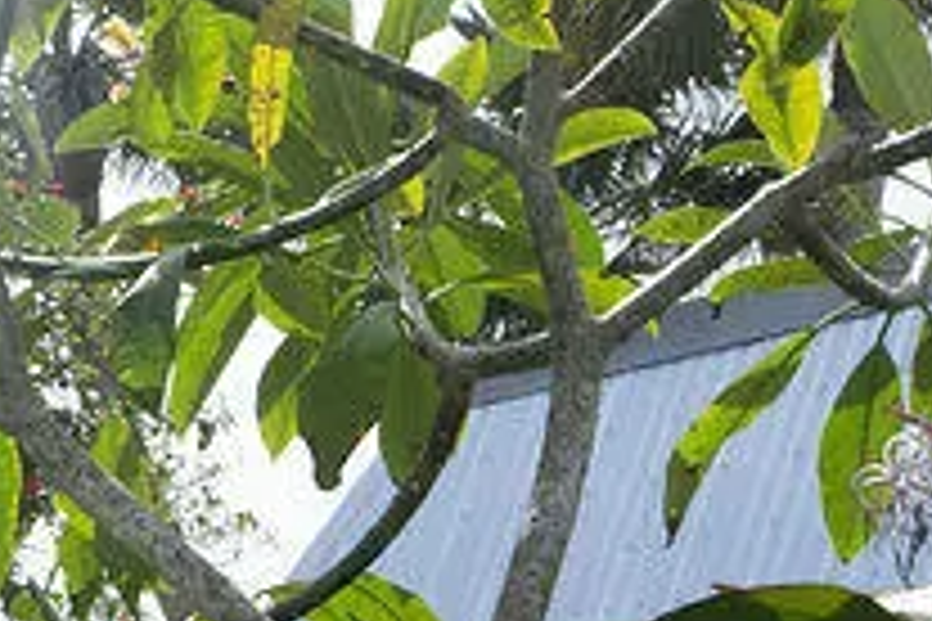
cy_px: 997
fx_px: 2330
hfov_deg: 17.0
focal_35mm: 90
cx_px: -909
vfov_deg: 14.0
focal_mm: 16
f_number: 9
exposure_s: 1/640
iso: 400
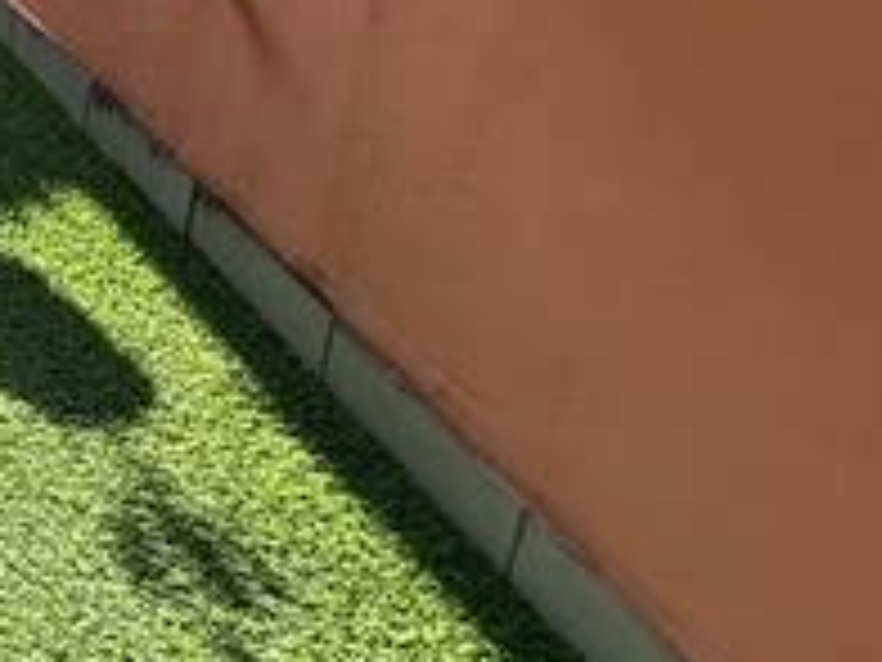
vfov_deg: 22.1
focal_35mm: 57
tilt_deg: -14.0
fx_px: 1452
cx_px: -747
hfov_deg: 21.1
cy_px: -275
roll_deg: +0.3
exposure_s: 1/298
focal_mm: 2.22
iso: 40
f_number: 2.2
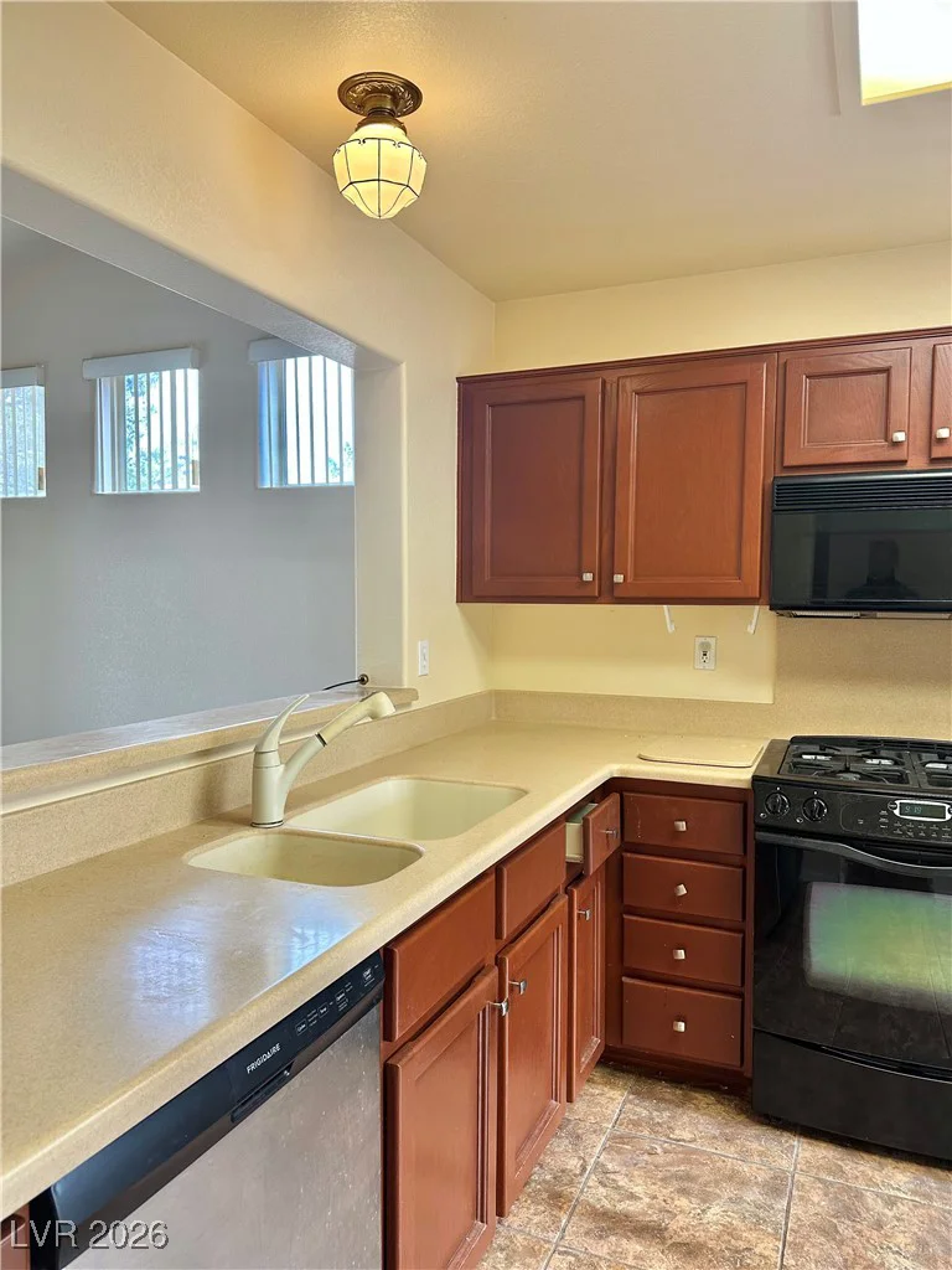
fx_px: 880
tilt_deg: -2.5
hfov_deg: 56.8
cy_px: 635
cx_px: 476
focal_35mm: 24
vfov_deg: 71.6
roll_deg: -1.2
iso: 125
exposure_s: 1/60
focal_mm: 6.86
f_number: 1.78
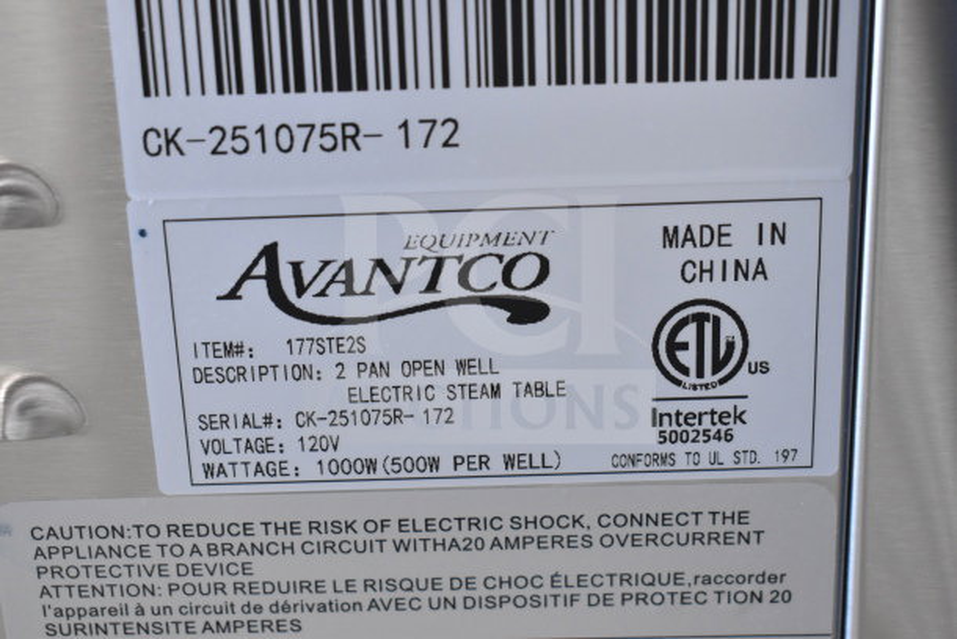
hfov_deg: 35.0
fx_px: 1516
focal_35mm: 57
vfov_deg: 23.8
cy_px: 320
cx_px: 478
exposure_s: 1/60
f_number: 4.8
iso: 2500
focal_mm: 38
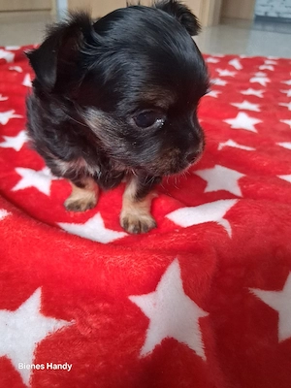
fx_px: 291
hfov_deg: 53.1
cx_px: 146
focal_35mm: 26
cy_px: 194
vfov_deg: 67.3
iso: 320
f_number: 1.8
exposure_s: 1/100
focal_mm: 3.98
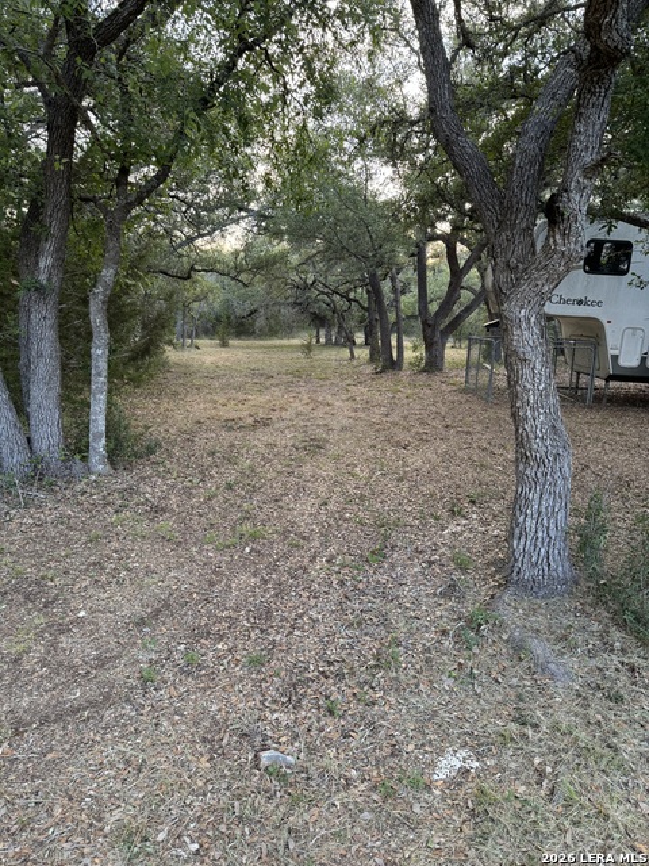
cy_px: 433
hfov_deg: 56.8
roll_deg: -2.5
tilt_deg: -12.2
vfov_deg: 71.6
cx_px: 324
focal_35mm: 24
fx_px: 600
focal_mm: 6.76
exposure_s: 1/121
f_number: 1.78
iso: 160
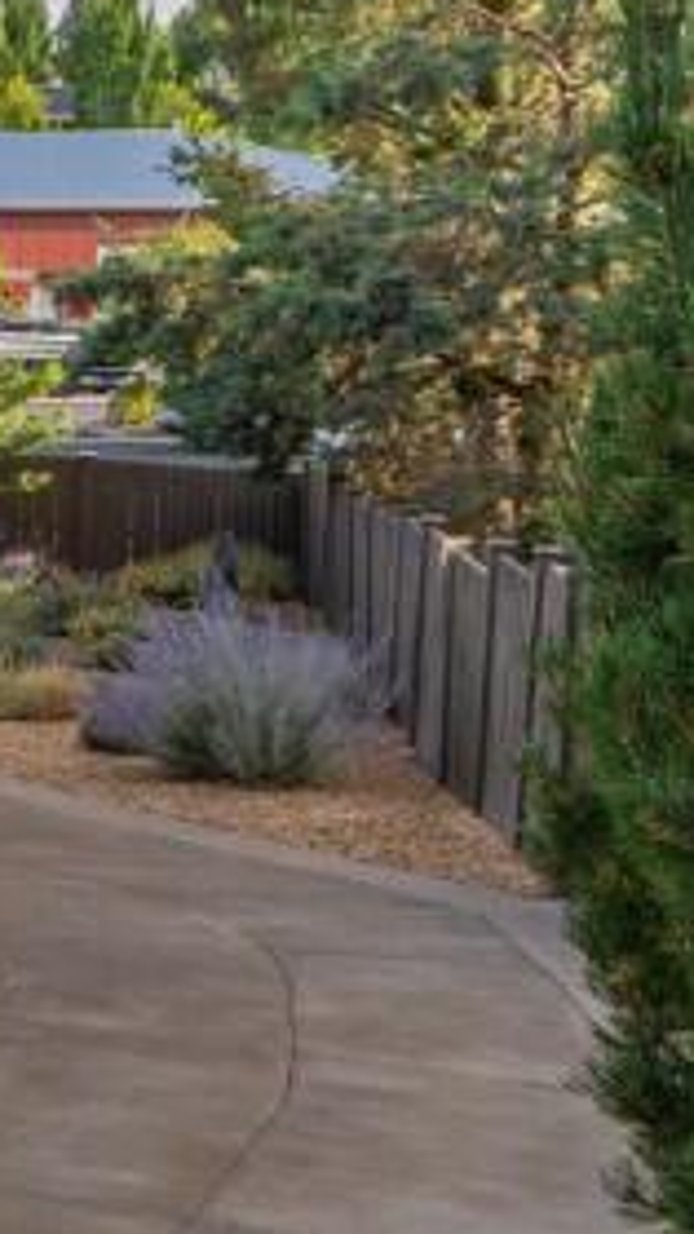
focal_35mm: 97
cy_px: 495
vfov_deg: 21.9
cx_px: -1459
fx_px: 3178
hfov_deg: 9.5
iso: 200
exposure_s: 1/160
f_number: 8
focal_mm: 15
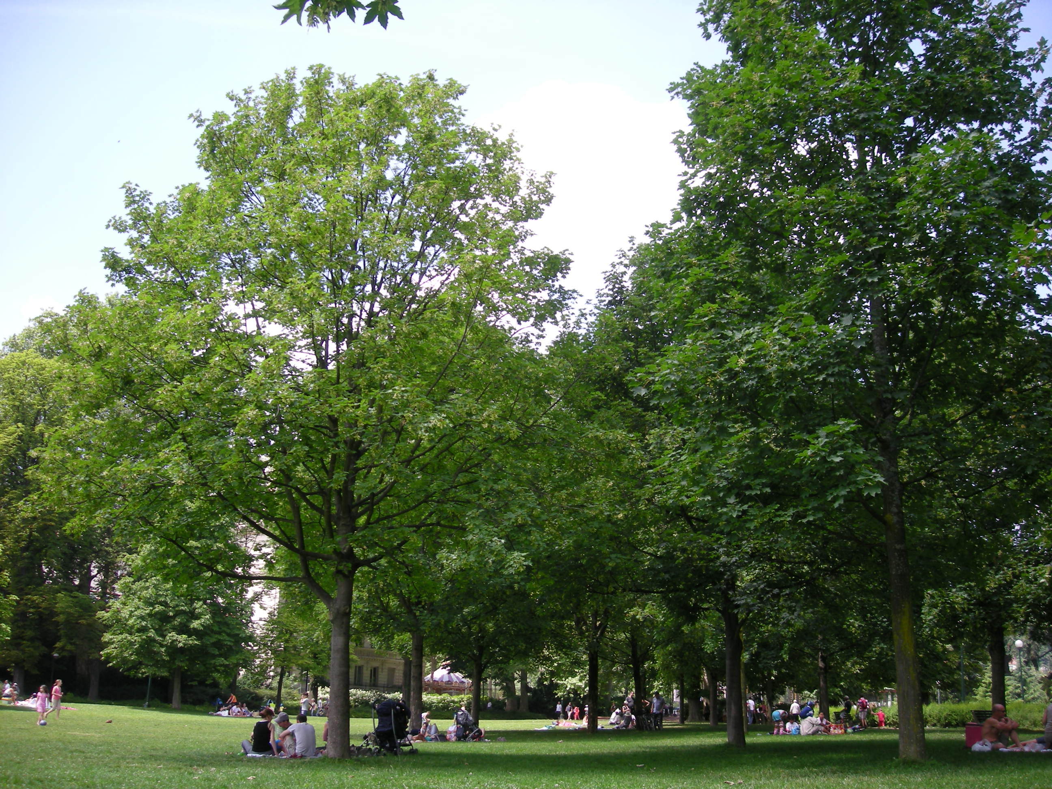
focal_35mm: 35
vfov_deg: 40.7
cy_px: 394
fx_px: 1064
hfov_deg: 52.6
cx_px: 526
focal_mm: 5.7
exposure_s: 1/266
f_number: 2.8
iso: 50
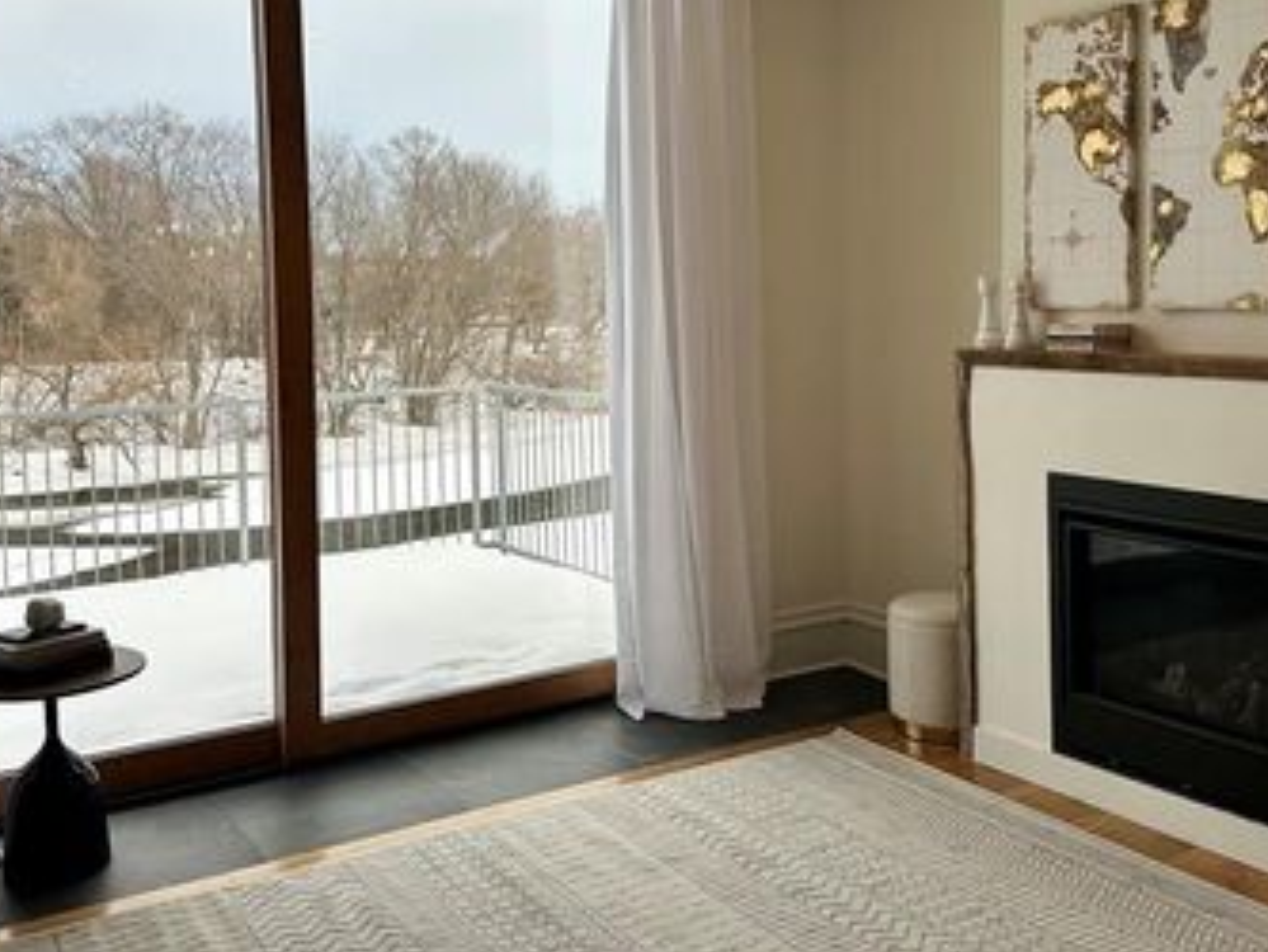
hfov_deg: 51.3
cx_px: 651
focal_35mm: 36
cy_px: 341
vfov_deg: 39.3
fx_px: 1319
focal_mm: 6.86
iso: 80
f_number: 1.78
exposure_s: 1/1562
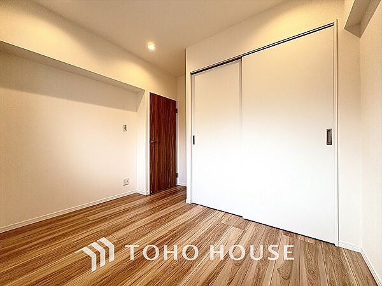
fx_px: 154
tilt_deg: +0.7
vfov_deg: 85.7
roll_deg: +0.6
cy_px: 143
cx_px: 191
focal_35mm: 14
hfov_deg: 102.1
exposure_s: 1/99
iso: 125
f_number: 2.2
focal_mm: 2.22
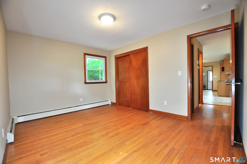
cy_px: 82
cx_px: 124
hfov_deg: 100.5
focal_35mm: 15
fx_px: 103
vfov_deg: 77.2
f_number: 4
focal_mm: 10
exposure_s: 1/25
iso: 400
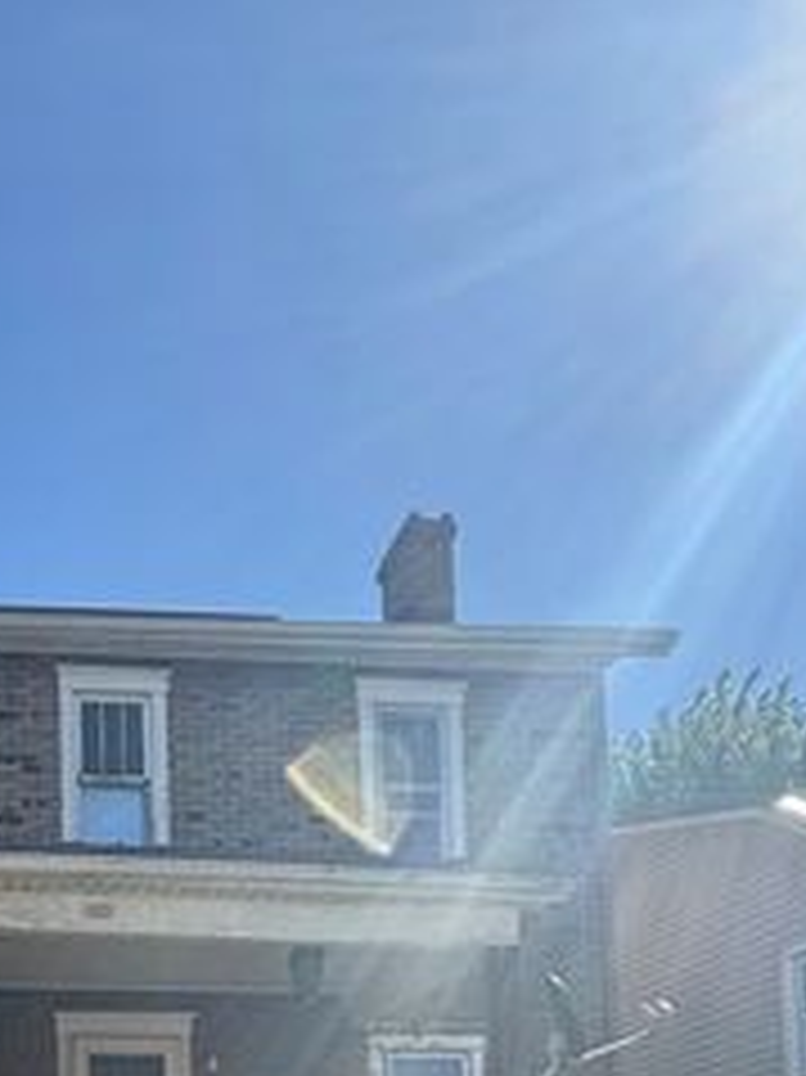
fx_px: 1212
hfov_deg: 33.2
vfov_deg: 37.5
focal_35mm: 39
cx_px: -27
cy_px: 1258
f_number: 2.2
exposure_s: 1/1050
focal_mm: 2.22
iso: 50
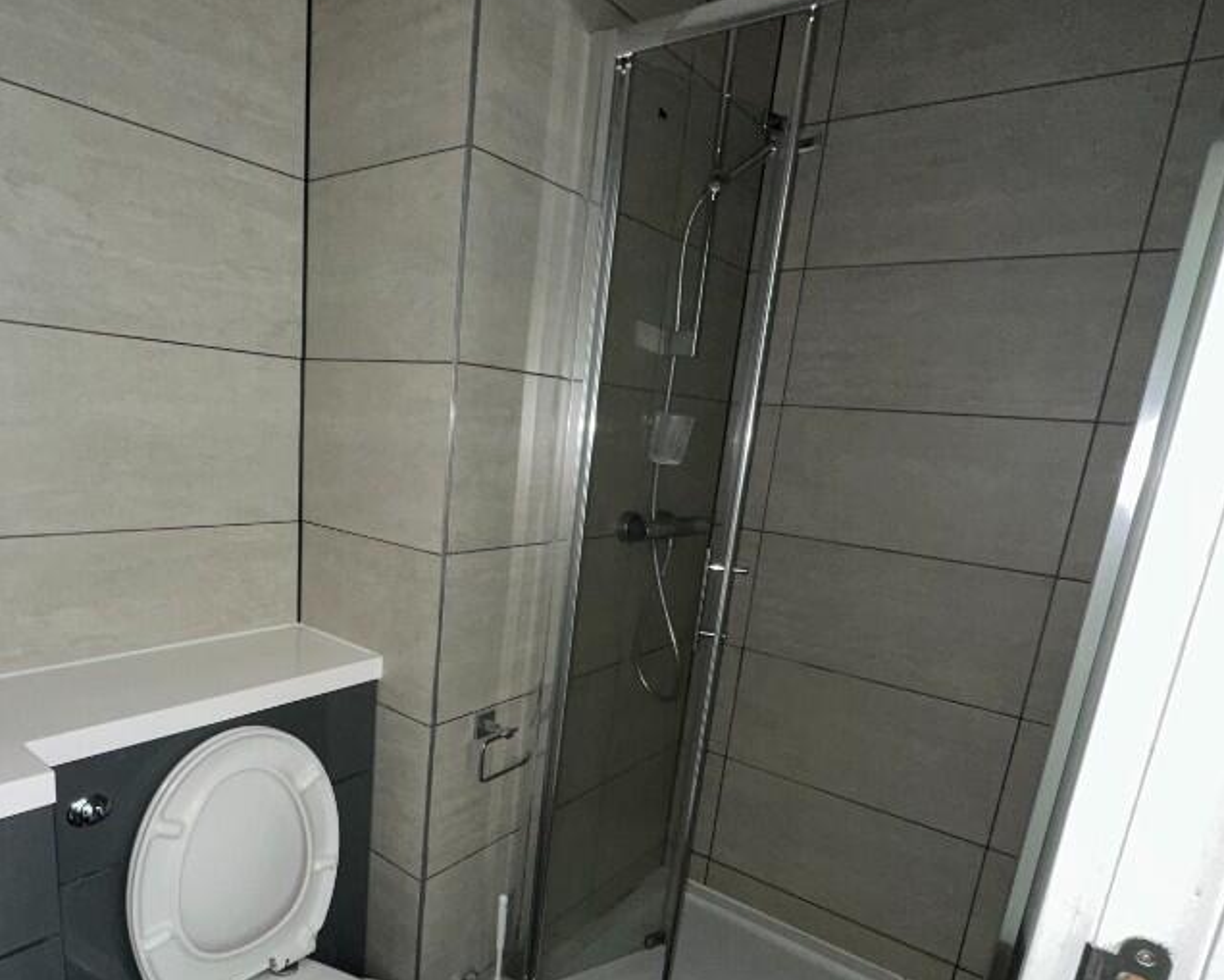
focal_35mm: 22
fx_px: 797
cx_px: 491
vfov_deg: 62.2
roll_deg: -4.4
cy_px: 616
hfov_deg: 74.2
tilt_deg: -14.5
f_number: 2.2
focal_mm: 2.22
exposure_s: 1/50
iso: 160
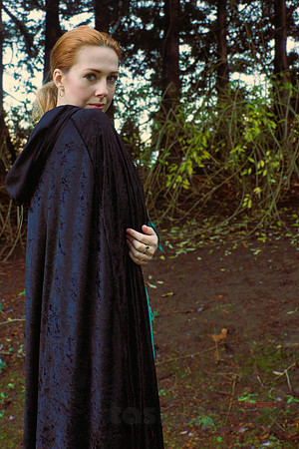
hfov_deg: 36.9
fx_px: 448
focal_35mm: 36
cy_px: 224
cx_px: 150
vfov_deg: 53.1
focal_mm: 24
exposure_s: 1/80
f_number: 5.6
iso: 400
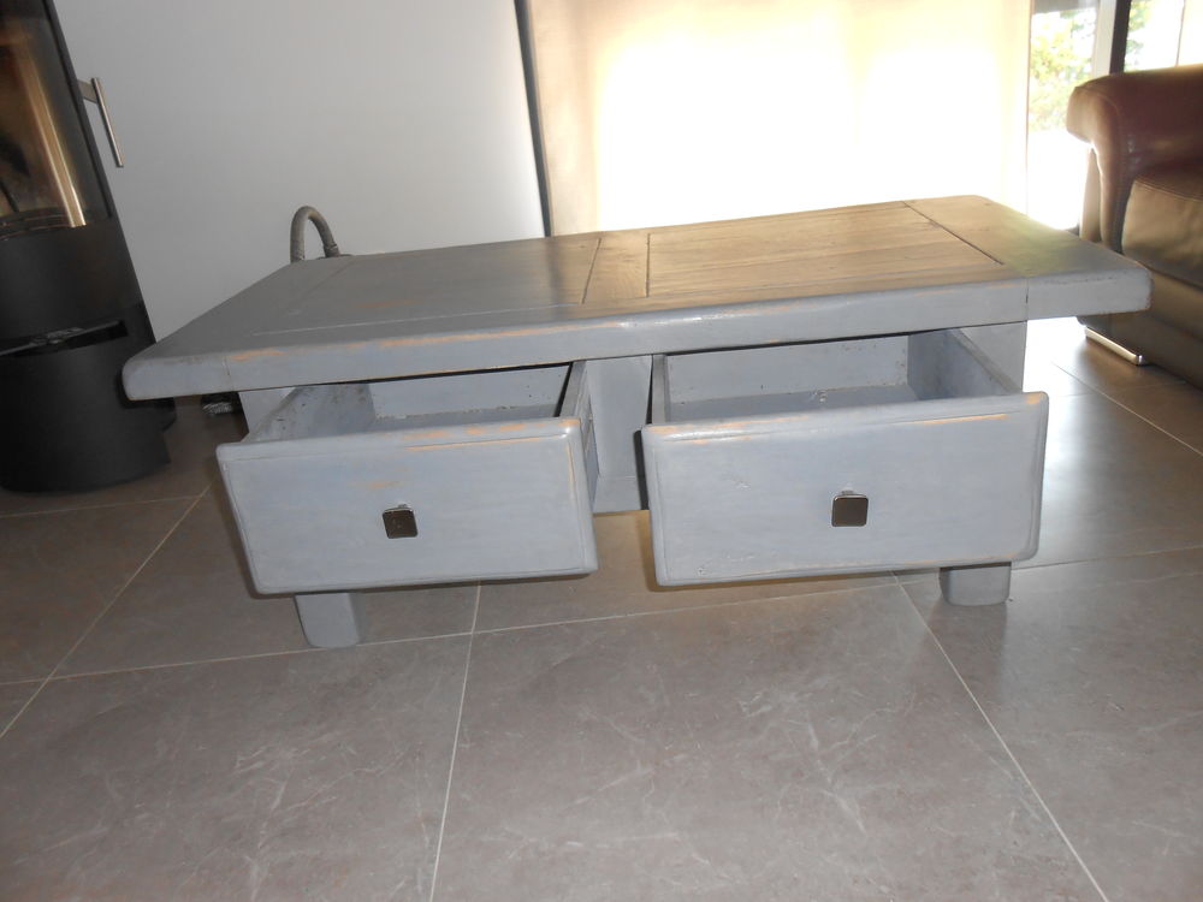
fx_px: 904
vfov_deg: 53.1
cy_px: 451
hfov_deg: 67.3
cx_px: 602
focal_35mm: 26
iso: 200
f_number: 3.5
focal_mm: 4.6
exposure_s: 1/25
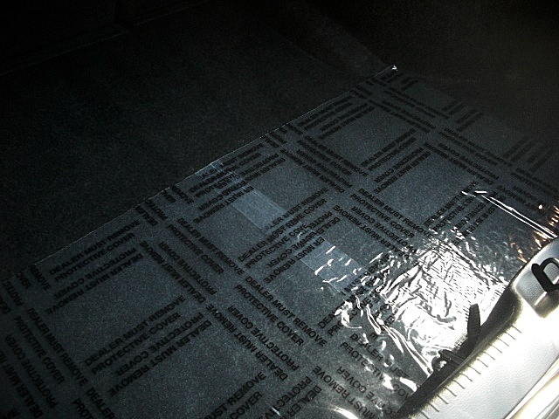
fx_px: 581
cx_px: 280
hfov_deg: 51.4
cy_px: 210
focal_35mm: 36
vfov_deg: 39.7
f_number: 2.8
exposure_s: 1/125
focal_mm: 6.3
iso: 400
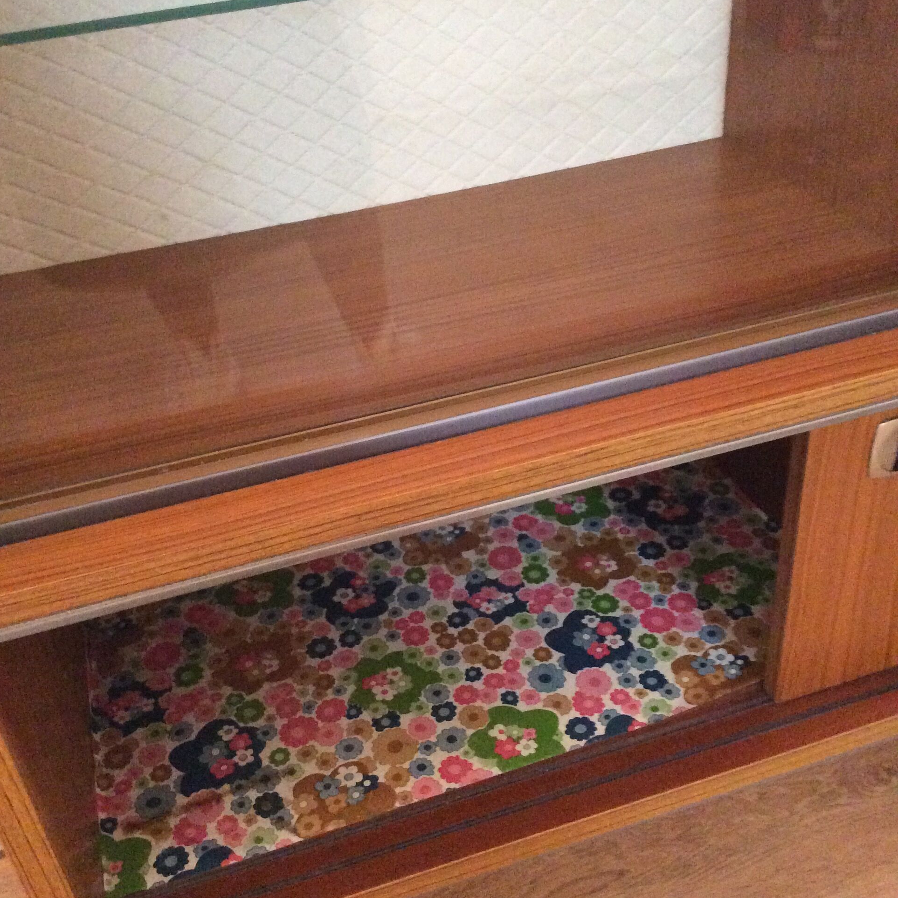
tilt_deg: -34.2
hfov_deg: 43.9
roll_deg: +5.4
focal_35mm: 38
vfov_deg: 43.8
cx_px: 448
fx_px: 1115
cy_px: 414
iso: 500
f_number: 2.4
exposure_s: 1/17
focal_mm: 3.3
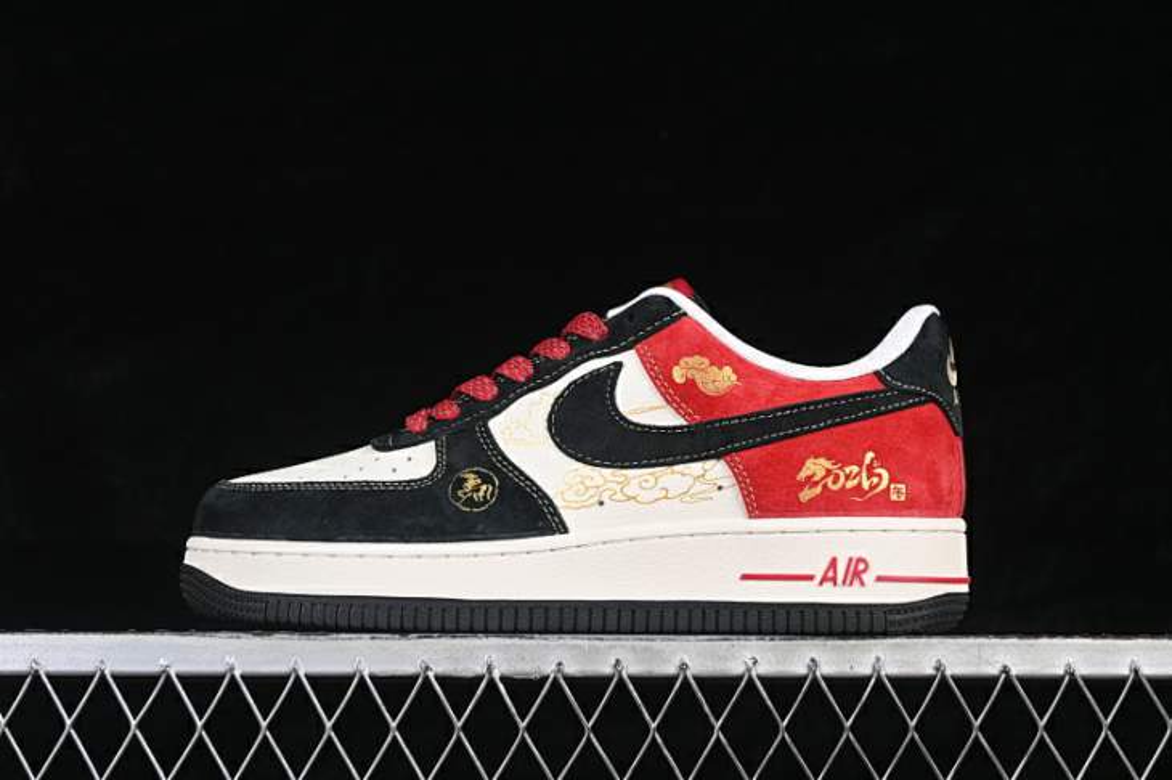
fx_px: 2440
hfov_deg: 27.0
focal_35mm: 75
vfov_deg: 18.2
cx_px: 586
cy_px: 390
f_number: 7.1
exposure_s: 1/80
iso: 160
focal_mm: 50
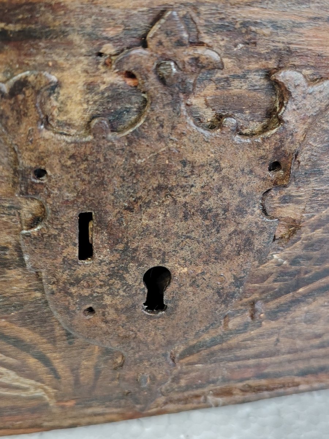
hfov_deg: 37.7
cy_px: 220
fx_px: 482
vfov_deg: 49.0
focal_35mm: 38
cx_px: 164
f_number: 1.75
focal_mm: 5.25
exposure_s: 1/25
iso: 741
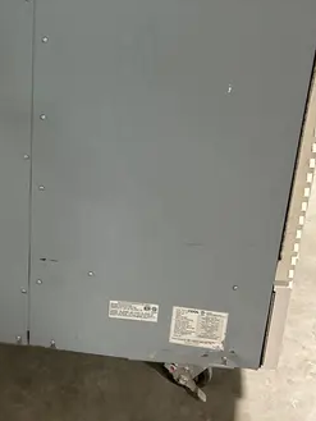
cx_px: 18
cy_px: 53
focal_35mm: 58
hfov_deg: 24.4
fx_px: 705
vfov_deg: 31.8
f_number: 1.5
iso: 160
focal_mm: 5.7
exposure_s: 1/60
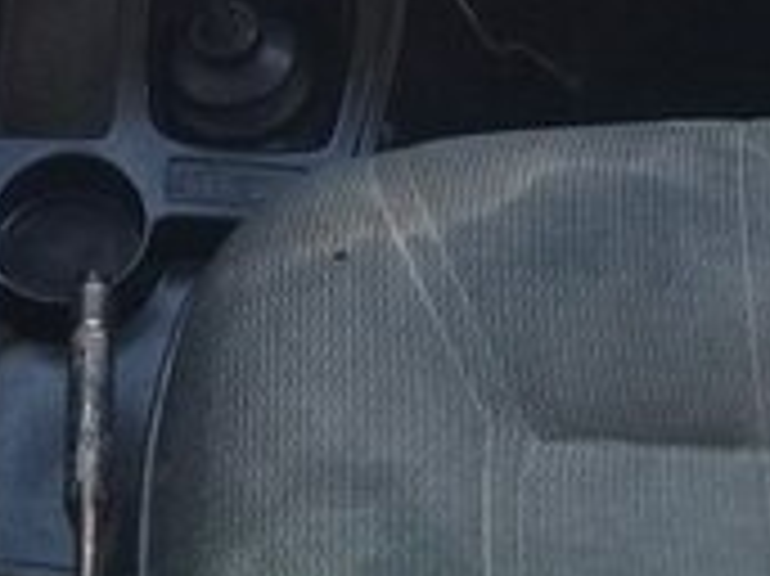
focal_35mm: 120
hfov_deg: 16.3
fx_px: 2667
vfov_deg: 11.4
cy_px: -493
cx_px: 167
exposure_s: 1/100
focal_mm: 3.3
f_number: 2.2
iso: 80
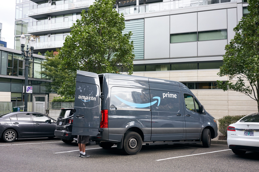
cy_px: 86
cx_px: 130
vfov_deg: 37.9
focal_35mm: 35
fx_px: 252
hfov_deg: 54.4
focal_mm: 35
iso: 100
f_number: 4.5
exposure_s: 1/100
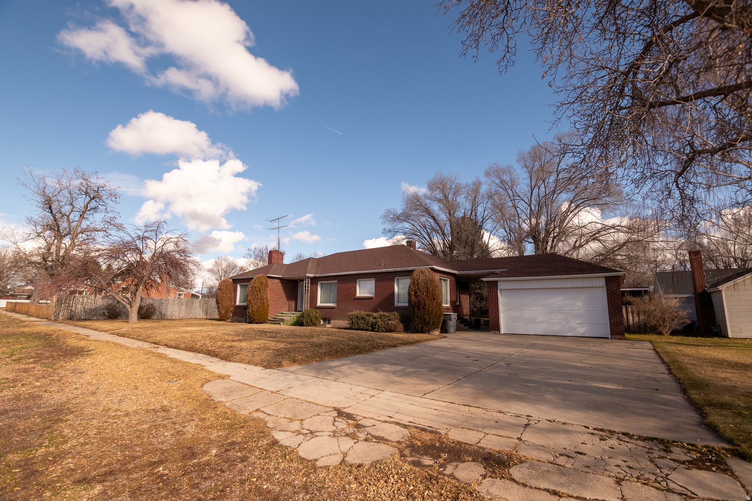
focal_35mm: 15
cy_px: 250
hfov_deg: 100.4
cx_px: 376
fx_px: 313
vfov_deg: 77.3
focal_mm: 10
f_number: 5.6
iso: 200
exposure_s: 1/800
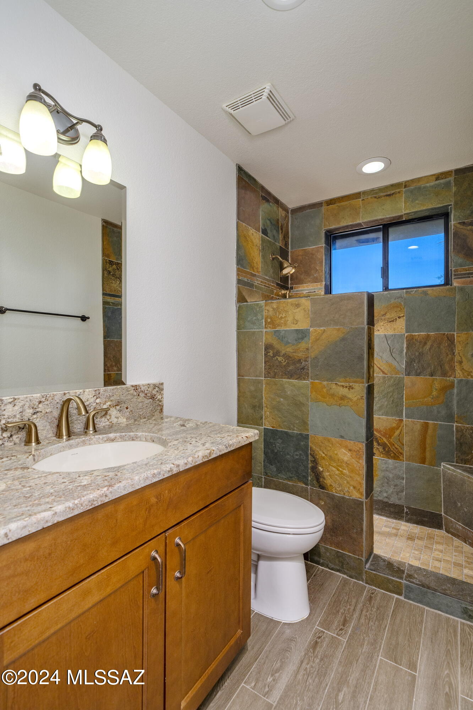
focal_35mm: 16
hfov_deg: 73.7
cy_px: 355
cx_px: 236
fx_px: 316
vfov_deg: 96.8
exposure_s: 1/40
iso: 200
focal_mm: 16
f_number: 7.1
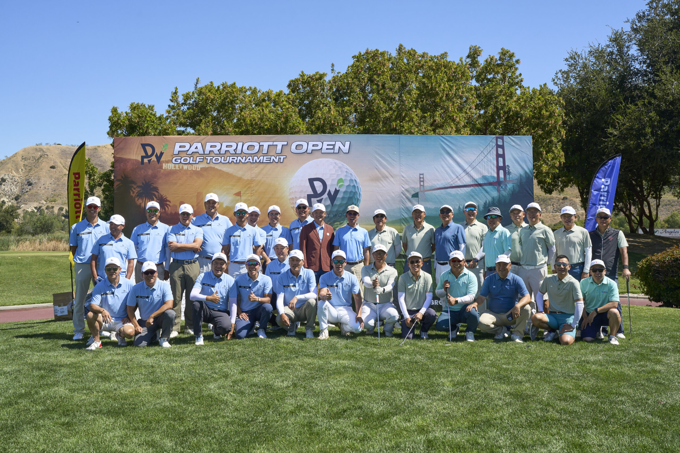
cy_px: 226
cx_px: 340
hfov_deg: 54.4
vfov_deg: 37.9
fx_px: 661
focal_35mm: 35
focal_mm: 35
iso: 400
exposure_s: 1/800
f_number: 8
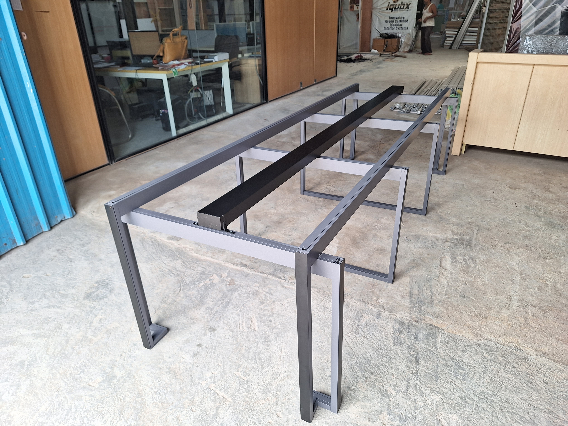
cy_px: 213
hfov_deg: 73.9
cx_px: 284
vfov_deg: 58.9
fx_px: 377
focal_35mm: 23
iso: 40
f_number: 1.8
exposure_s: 1/100
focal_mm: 5.54
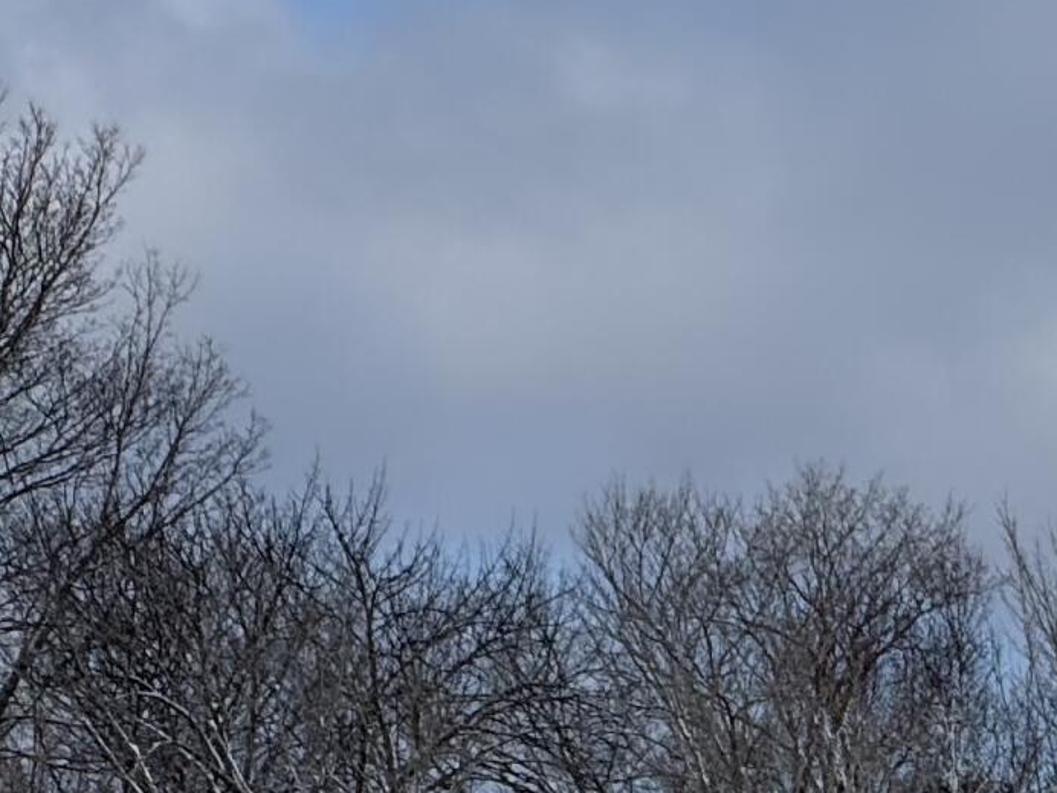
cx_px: 2239
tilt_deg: +2.5
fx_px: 15878
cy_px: 1390
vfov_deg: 2.8
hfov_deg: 3.8
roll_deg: -0.4
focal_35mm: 520
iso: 40
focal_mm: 15.66
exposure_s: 1/3195
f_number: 2.8
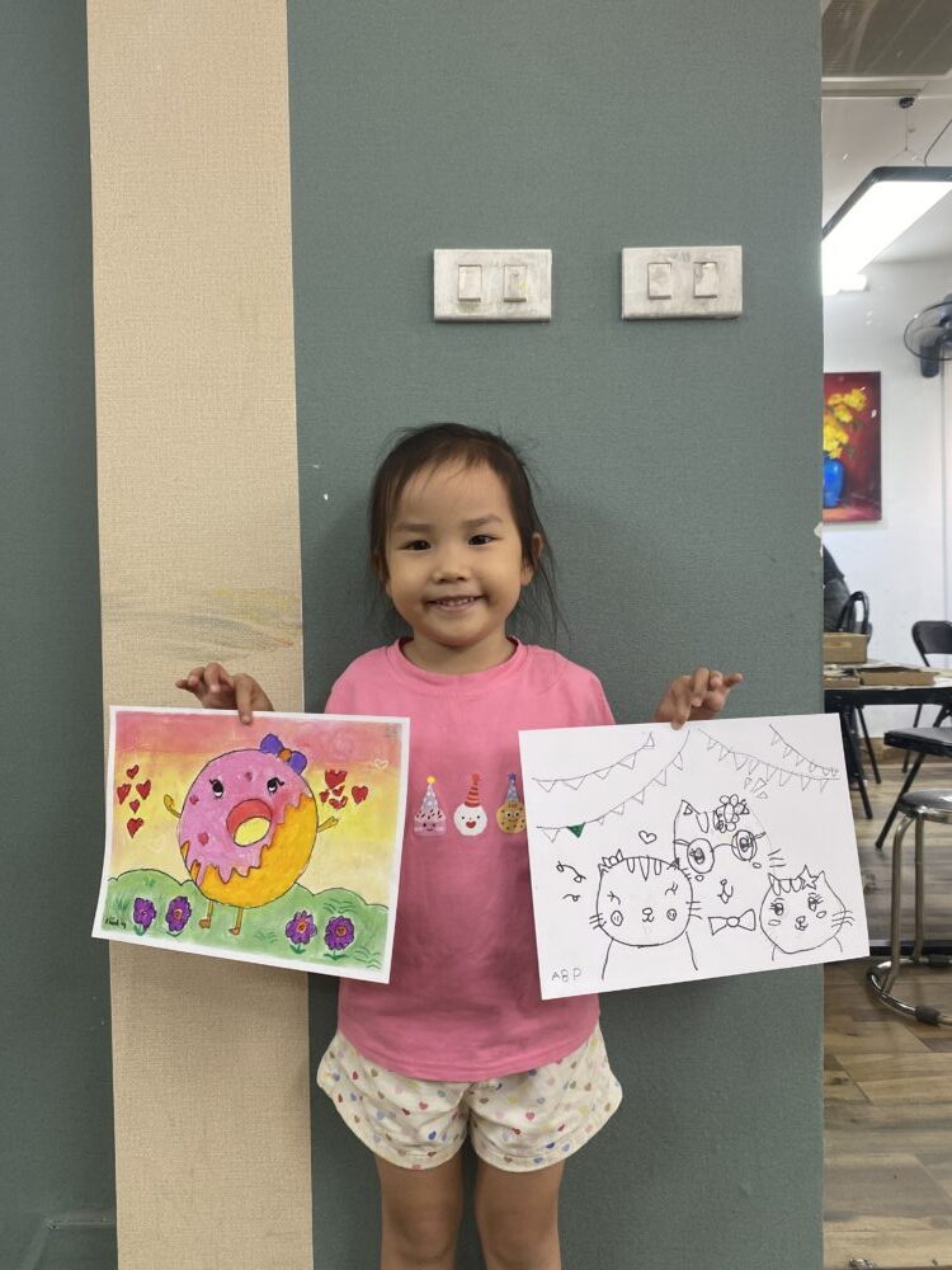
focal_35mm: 26
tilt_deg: -1.3
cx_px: 476
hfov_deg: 53.1
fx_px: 953
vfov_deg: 67.3
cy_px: 635
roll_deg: +1.3
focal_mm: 4.25
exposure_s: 1/100
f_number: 1.8
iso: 100
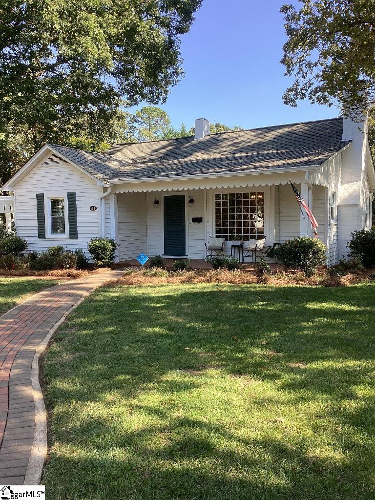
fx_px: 448
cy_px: 250
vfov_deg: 58.4
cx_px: 188
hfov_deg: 45.4
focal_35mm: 31
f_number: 2.4
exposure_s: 1/165
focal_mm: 3.3
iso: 25
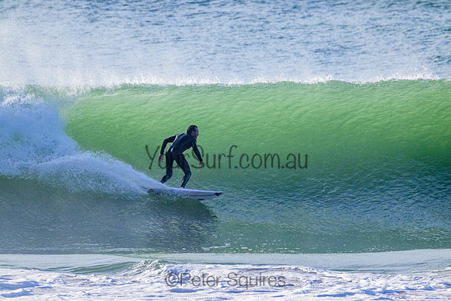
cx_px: 226
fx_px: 10024
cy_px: 150
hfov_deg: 2.6
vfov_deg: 1.7
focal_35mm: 800
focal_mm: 800
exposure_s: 1/2000
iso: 1800
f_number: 11
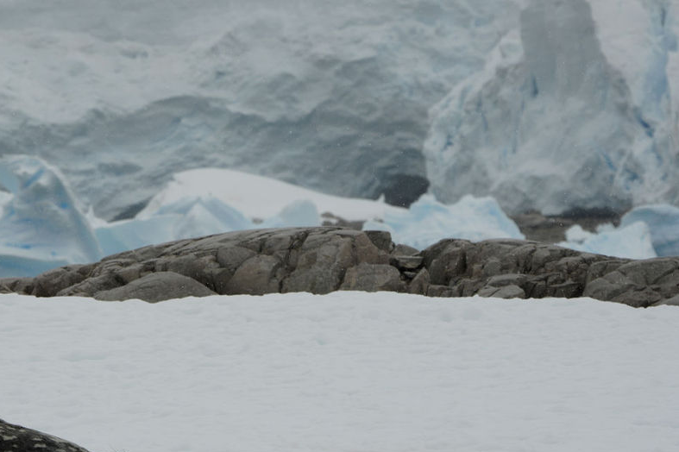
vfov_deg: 3.3
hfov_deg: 5.0
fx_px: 7824
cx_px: 150
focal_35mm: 415
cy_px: 211
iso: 100
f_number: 9
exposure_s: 1/400
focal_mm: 204
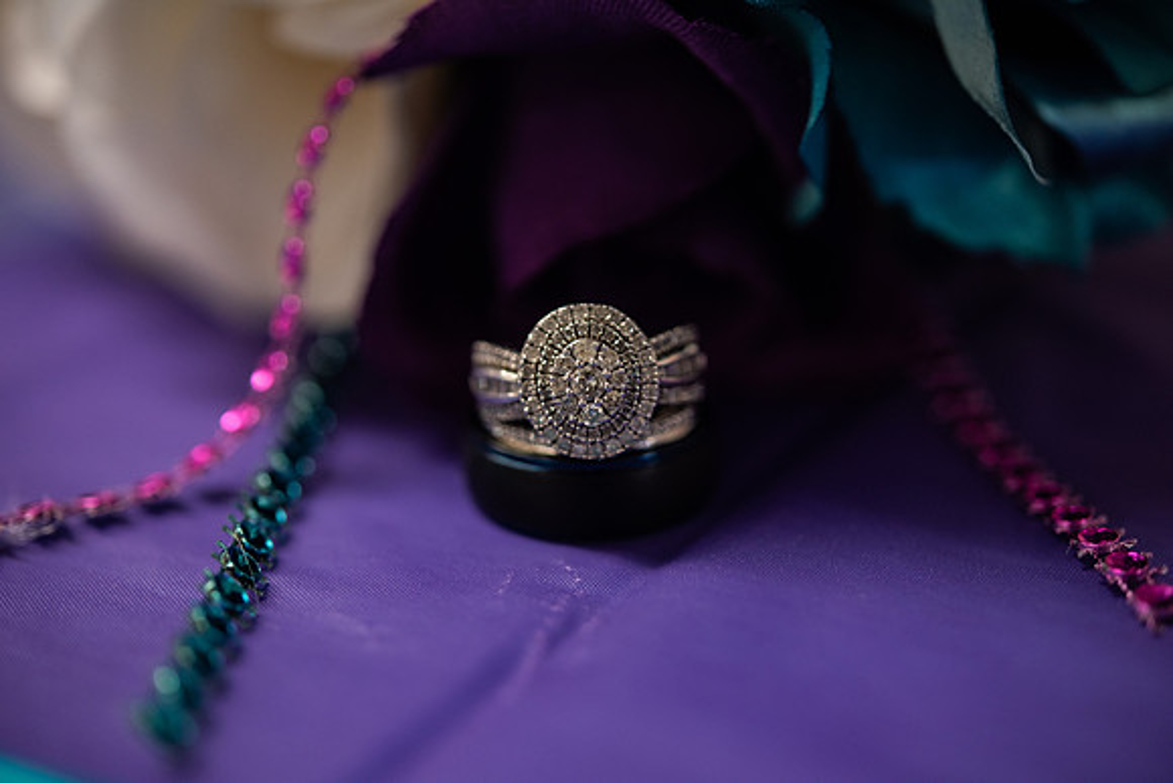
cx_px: 586
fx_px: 1955
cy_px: 392
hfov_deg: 33.4
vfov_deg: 22.6
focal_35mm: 60
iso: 250
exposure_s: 1/125
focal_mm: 60
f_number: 4
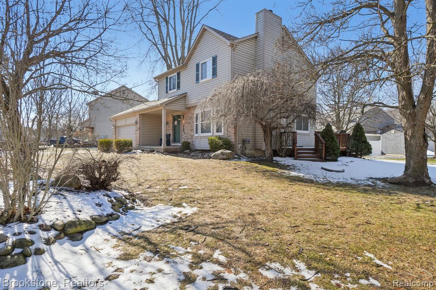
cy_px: 145
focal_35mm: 20
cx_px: 218
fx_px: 236
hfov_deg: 85.4
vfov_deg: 63.2
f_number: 8
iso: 100
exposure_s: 1/250
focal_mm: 13
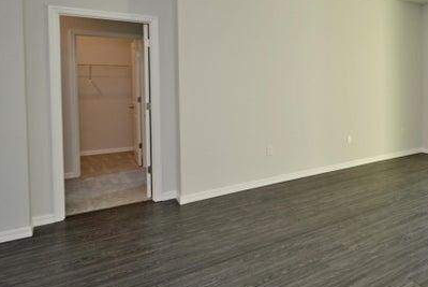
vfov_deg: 47.3
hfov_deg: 58.0
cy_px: 96
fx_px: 321
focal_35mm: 27
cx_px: 383
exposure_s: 1/60
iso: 200
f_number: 4
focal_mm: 10
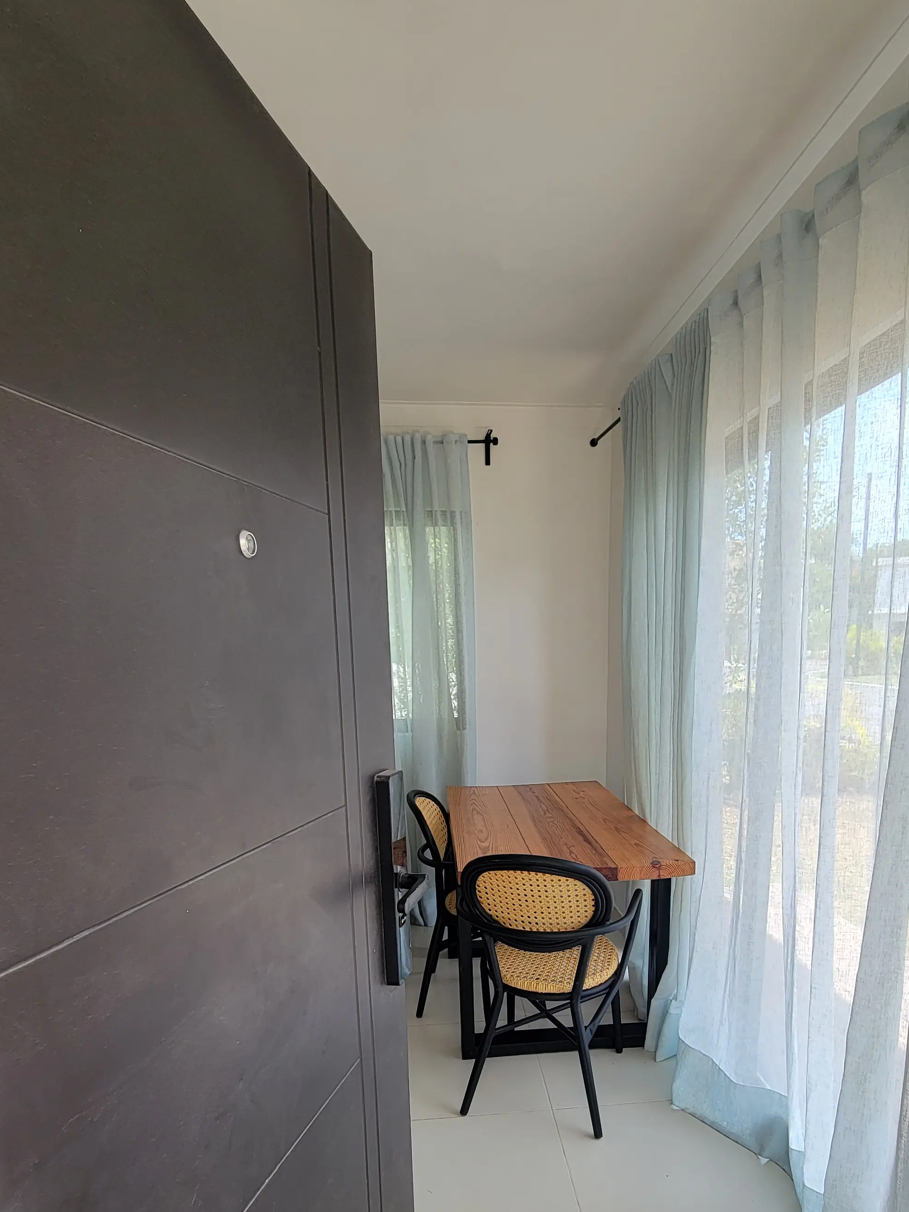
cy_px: 811
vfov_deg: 79.0
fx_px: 700
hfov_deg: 65.8
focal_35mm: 20
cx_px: 505
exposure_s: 1/131
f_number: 2.2
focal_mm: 2.2
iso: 50
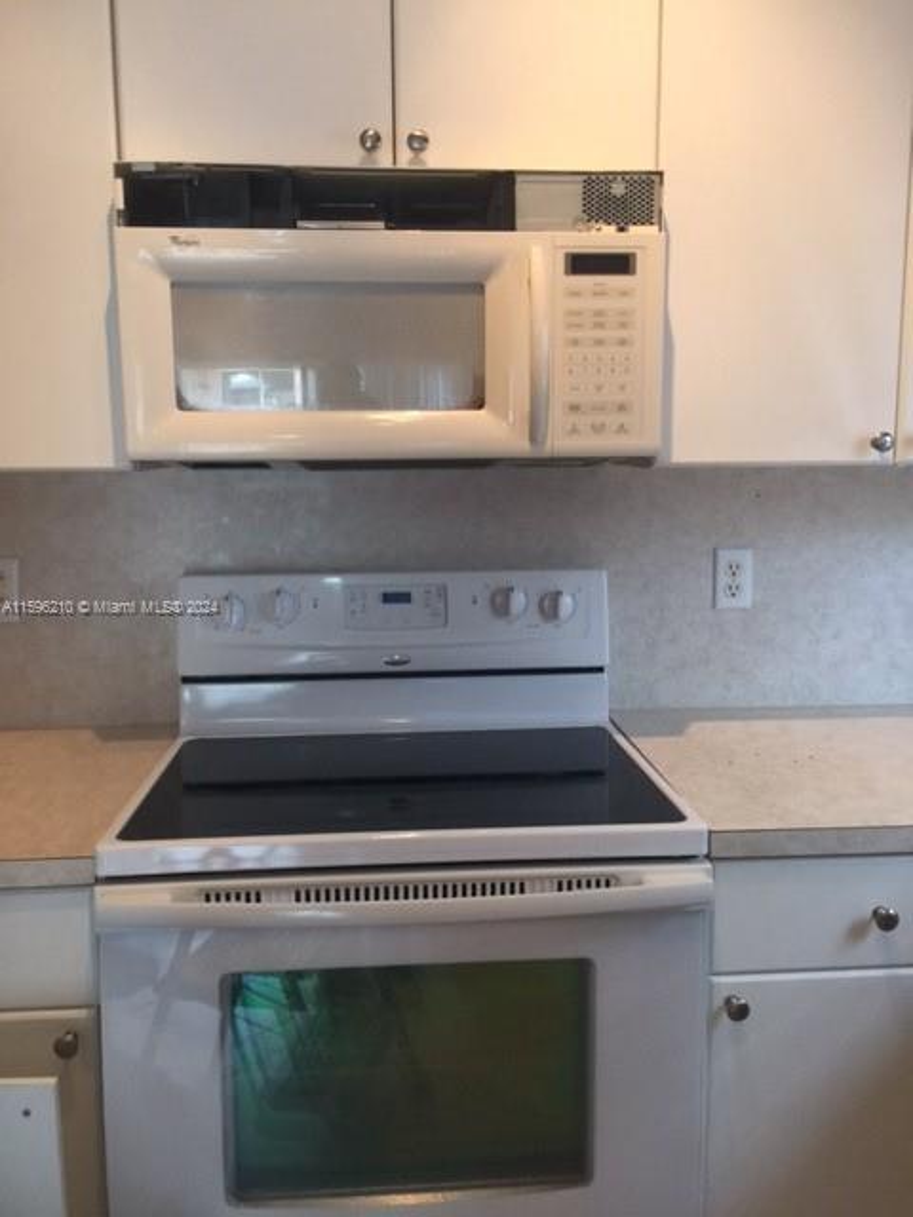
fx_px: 1020
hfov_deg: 48.2
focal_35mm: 29
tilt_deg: -8.6
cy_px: 608
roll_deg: +0.6
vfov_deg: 61.7
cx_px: 456
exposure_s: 1/15
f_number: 2.2
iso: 50
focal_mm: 4.15
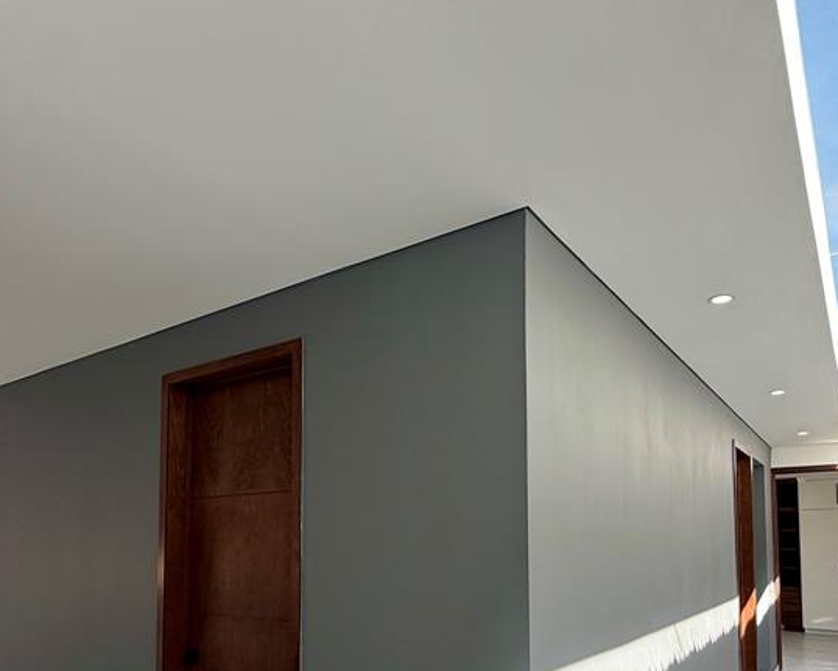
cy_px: 508
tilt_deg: +3.5
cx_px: 445
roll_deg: +0.3
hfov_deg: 65.9
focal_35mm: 26
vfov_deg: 52.4
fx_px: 645
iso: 64
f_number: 2.2
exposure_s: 1/161
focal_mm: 2.22
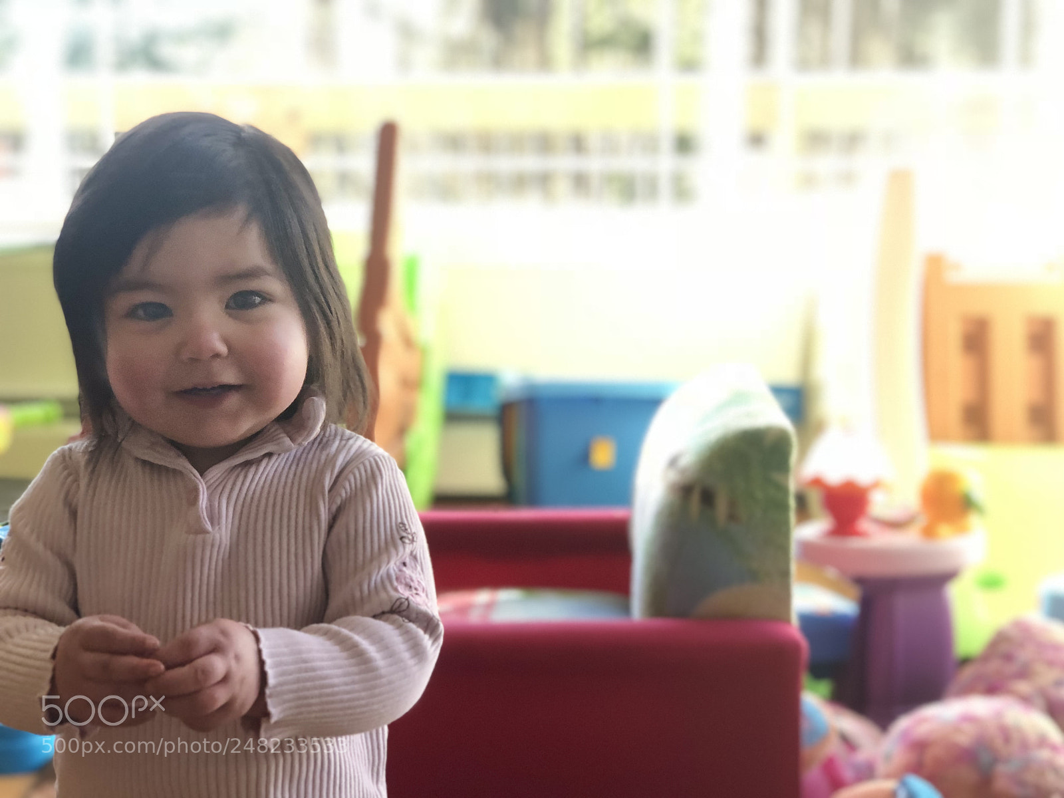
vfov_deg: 25.7
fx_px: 1752
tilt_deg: -8.6
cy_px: 399
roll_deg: -0.1
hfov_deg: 33.8
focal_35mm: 57
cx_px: 532
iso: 125
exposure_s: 1/60
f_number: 2.8
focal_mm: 6.6
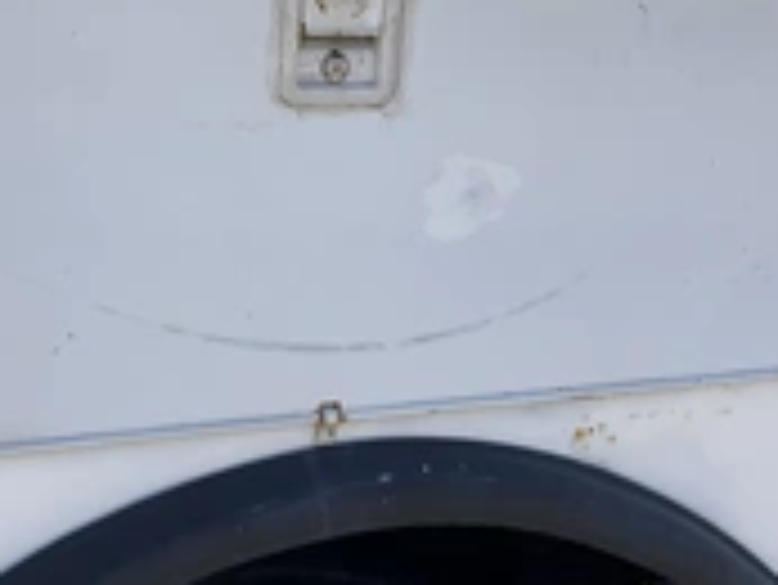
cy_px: 220
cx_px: 270
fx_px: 1507
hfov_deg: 28.8
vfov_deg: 21.9
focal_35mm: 67
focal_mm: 3
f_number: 1.8
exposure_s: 1/1076
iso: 25
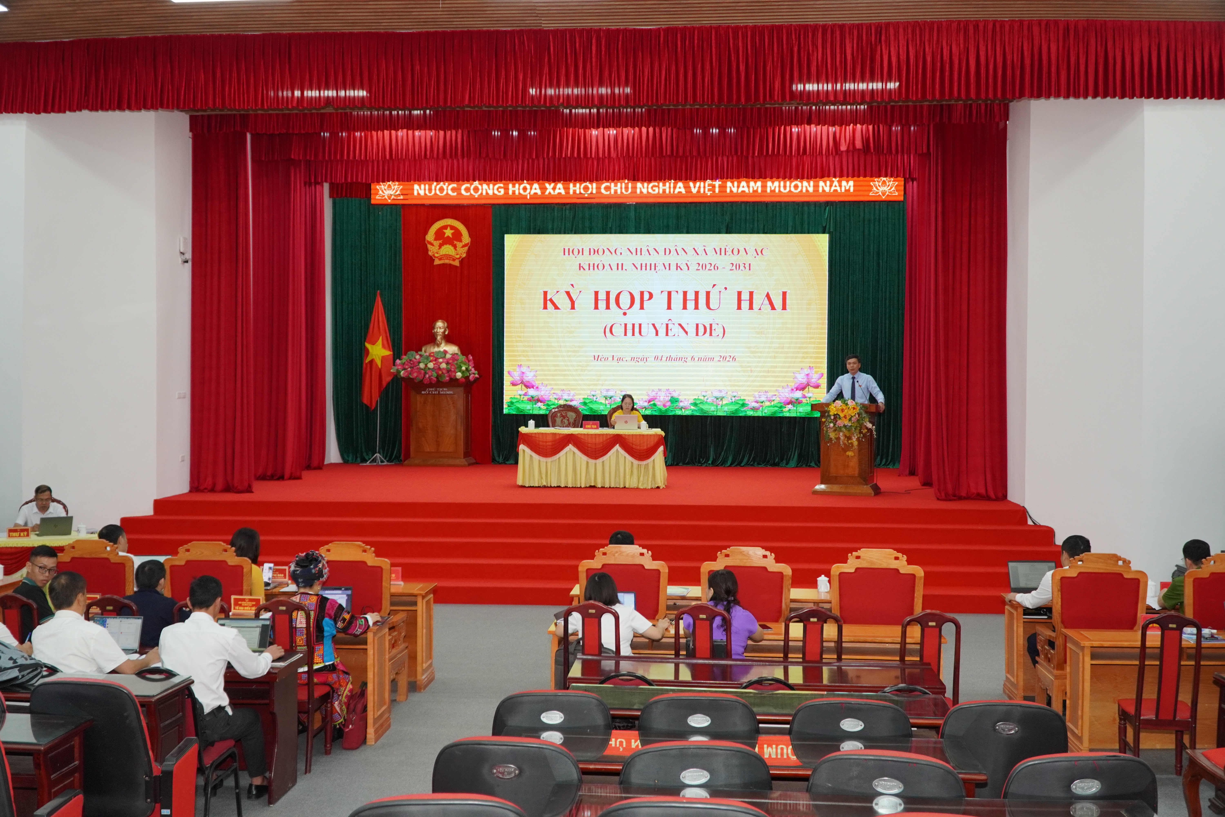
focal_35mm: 33
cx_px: 612
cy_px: 408
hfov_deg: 57.2
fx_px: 1123
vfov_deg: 40.0
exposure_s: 1/160
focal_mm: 22
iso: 800
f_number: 4
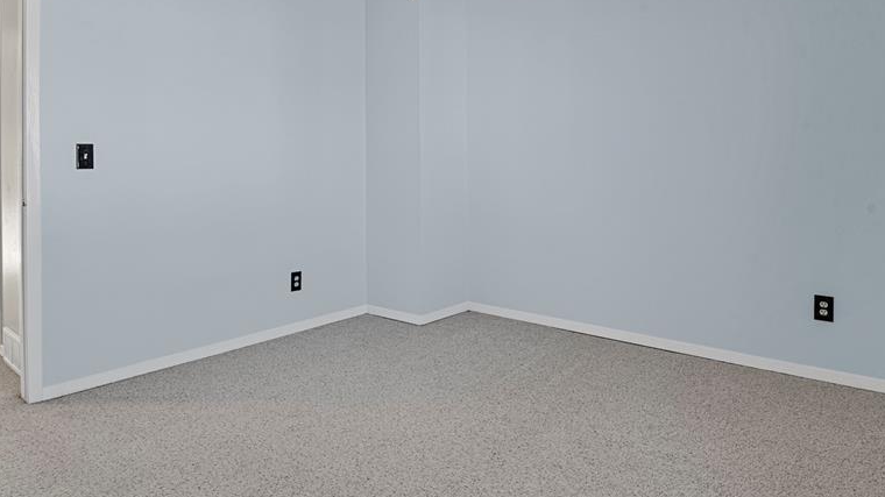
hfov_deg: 76.0
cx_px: 388
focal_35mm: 24
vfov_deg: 46.7
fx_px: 563
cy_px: 157
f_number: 8
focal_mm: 17
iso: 250
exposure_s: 2.5
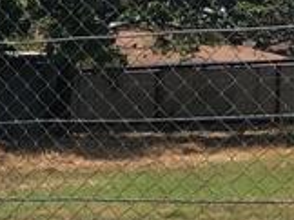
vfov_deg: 8.3
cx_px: -604
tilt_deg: -4.7
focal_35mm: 177
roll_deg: +2.9
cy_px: 249
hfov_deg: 9.0
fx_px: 1501
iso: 20
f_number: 1.8
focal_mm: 3.99
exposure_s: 1/1869
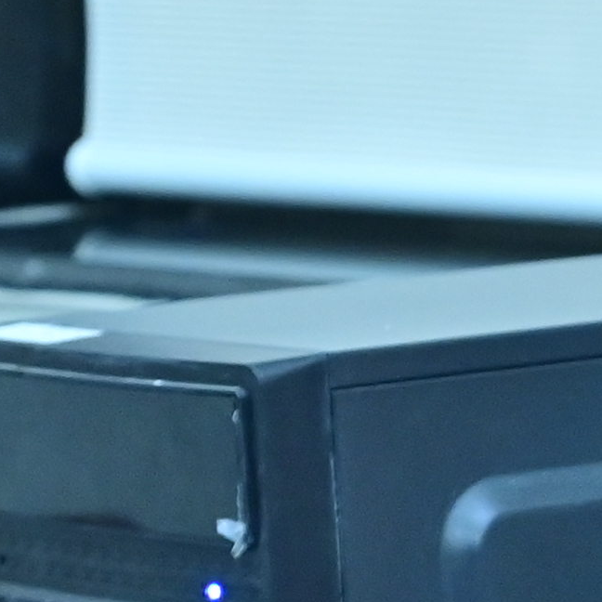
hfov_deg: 5.2
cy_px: 1084
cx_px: 1259
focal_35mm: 333
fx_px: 6552
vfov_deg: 5.2
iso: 1600
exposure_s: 1/200
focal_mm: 42
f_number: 4
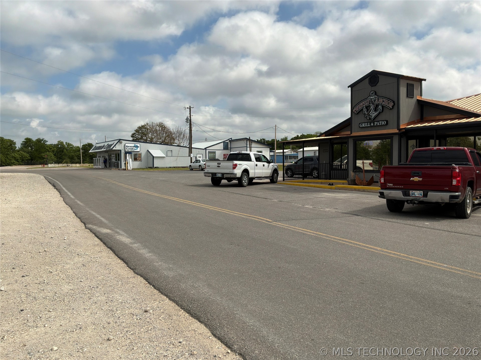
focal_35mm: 28
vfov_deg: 49.7
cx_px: 240
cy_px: 180
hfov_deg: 63.4
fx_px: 389
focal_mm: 3
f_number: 1.8
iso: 25
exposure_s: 1/3125
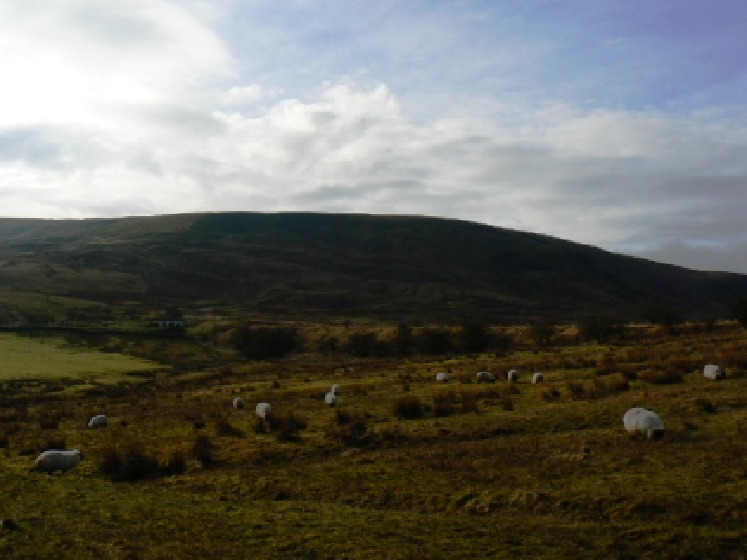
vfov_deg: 39.7
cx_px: 374
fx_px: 777
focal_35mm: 36
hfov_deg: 51.4
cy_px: 280
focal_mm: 6
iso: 80
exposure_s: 1/500
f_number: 8
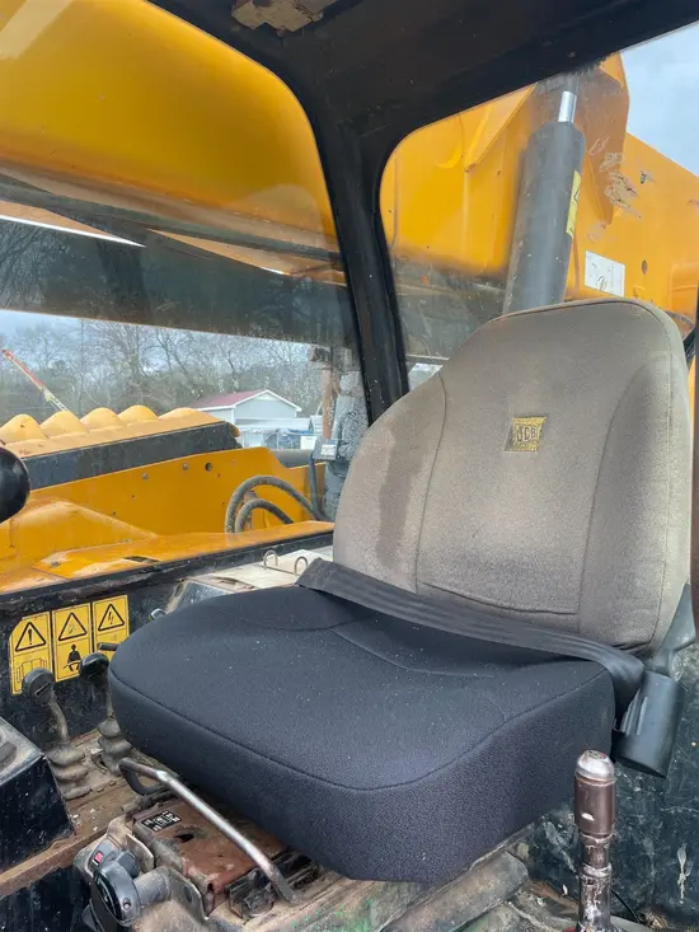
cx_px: 350
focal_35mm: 26
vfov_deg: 67.3
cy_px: 466
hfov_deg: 53.1
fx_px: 700
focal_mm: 4.2
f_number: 1.6
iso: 40
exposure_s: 1/244
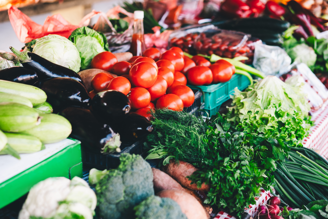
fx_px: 501
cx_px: 164
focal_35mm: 55
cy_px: 110
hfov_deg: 36.2
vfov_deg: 24.6
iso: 100
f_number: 2.5
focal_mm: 55
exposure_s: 1/100
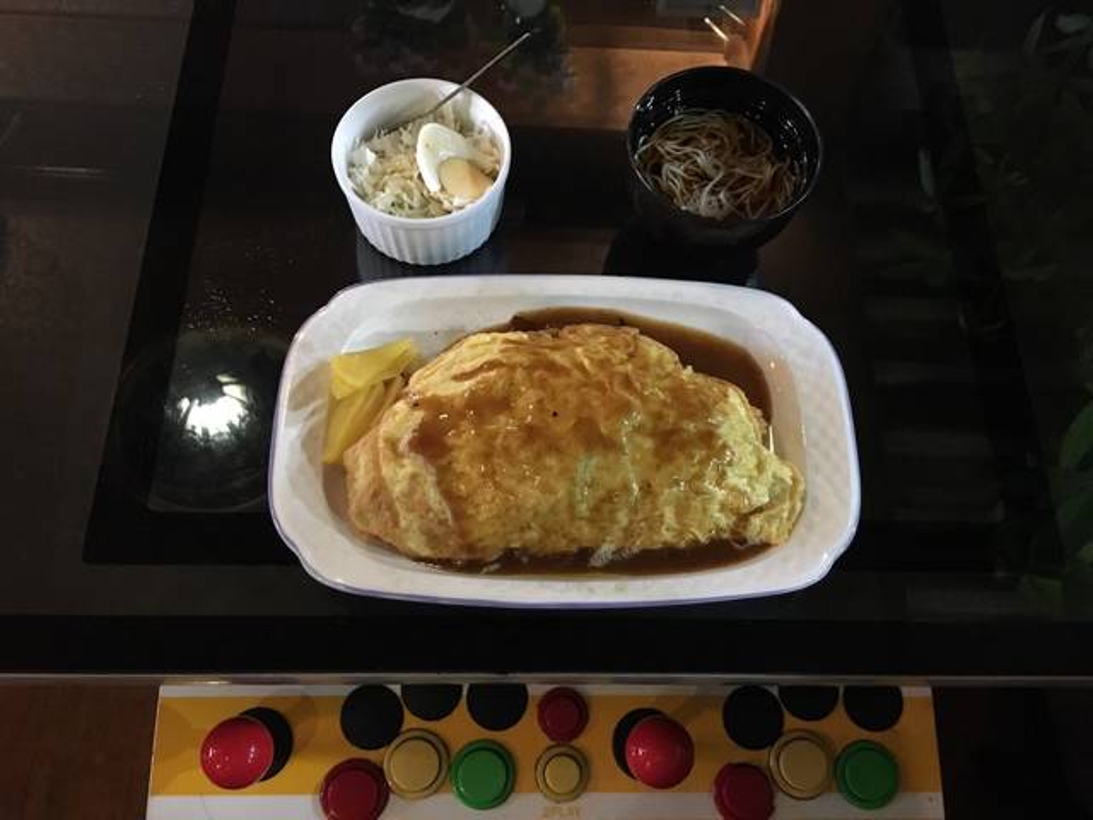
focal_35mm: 29
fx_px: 916
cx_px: 546
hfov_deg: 61.7
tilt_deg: -64.6
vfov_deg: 48.2
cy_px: 410
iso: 250
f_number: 2.2
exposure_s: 1/15
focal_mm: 4.15
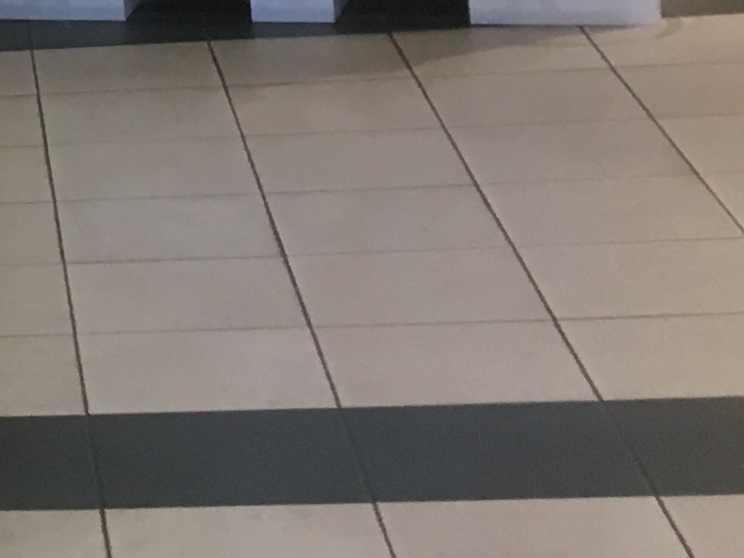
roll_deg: +6.1
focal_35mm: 154
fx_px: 3309
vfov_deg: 9.3
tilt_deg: -8.0
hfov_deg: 11.4
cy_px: -359
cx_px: -805
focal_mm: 4.15
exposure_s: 1/33
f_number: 2.2
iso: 125
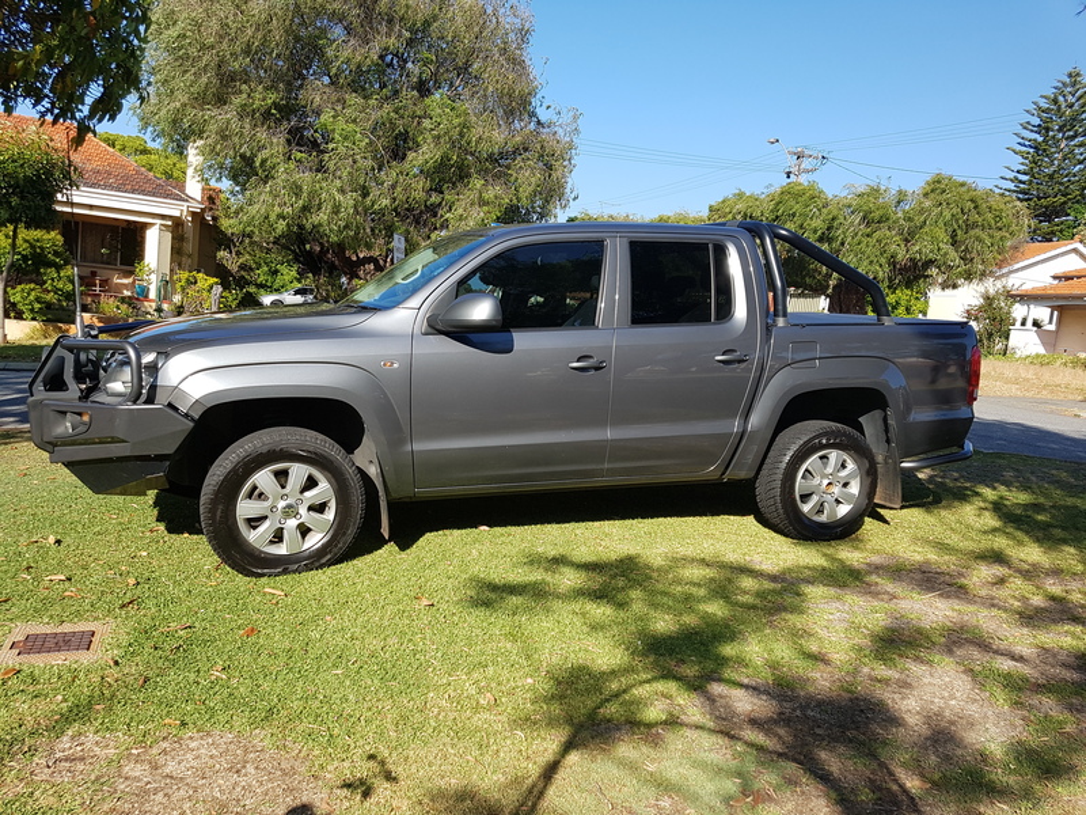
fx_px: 816
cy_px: 408
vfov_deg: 53.1
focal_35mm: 26
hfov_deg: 67.3
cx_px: 543
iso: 50
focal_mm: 4.2
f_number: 1.7
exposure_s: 1/1532
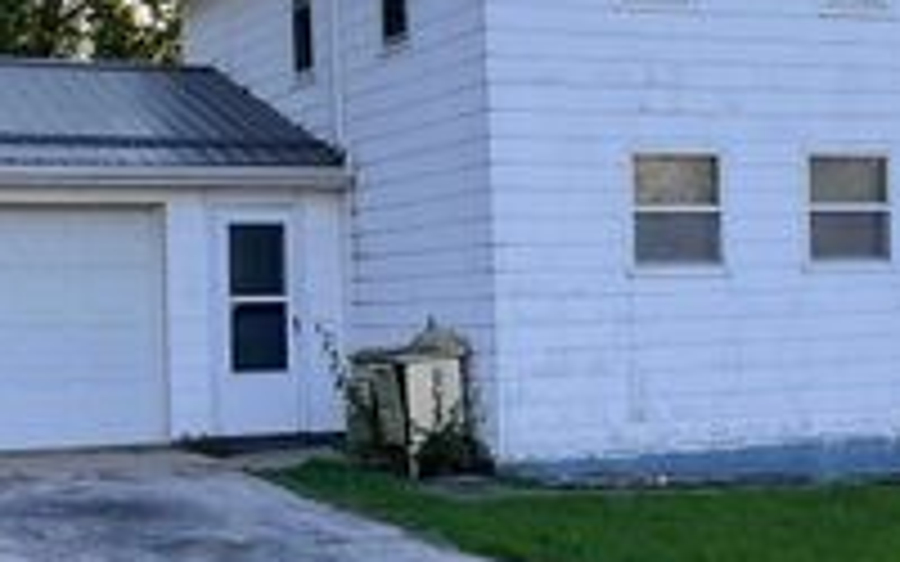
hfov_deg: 26.8
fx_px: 1889
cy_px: 290
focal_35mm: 77
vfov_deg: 16.9
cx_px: 504
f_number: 1.8
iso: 16
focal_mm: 3
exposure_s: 1/307
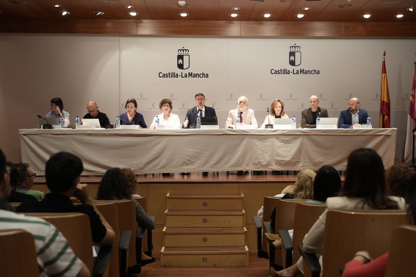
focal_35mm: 44
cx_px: 208
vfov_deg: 30.5
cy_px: 138
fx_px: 508
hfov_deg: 44.5
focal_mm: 44
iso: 2500
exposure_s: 1/200
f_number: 4
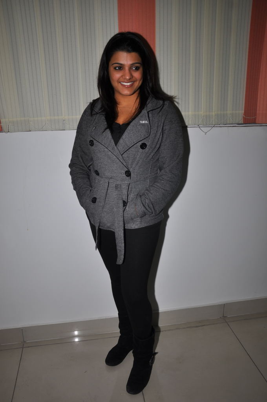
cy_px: 201
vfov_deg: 59.6
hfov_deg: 41.6
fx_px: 351
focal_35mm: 32
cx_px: 134
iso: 200
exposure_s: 1/160
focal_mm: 21
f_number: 8
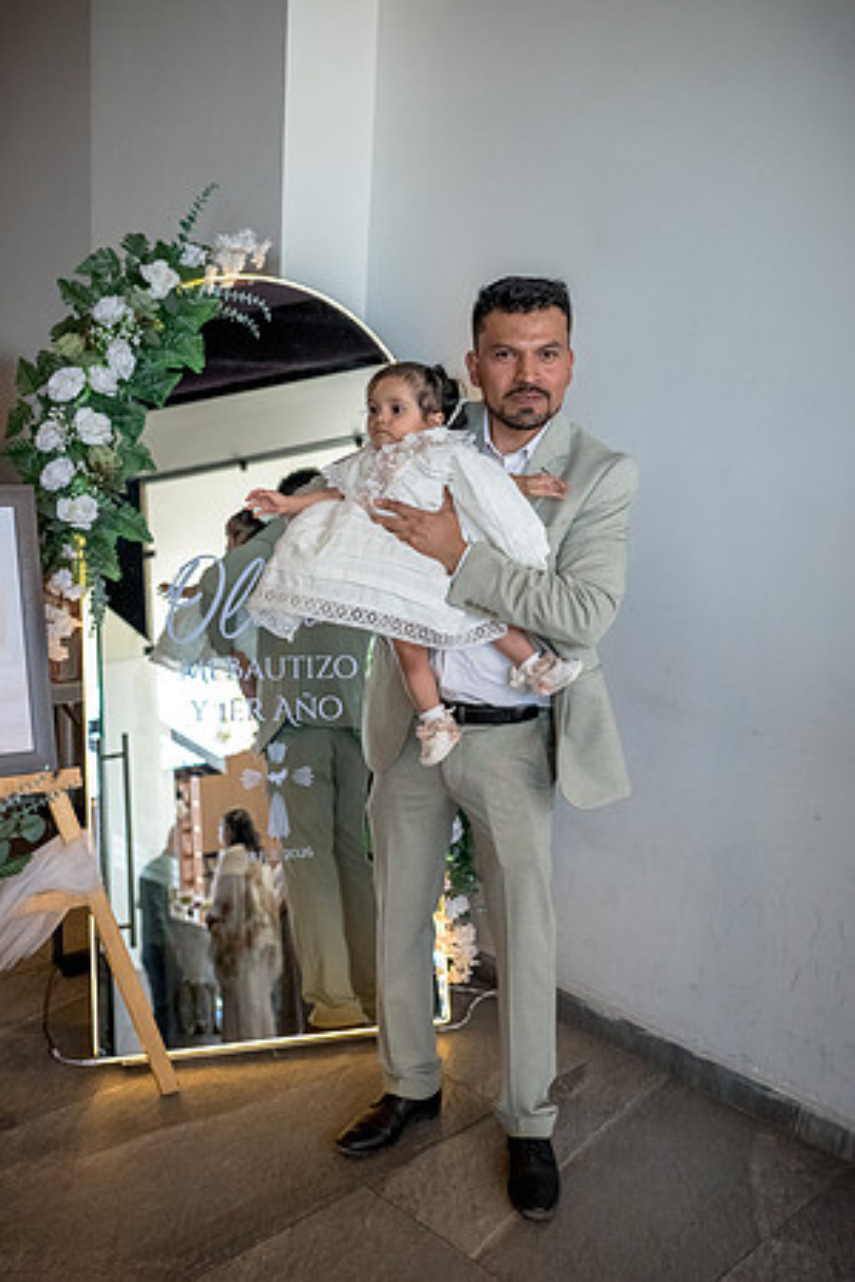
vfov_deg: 54.4
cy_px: 641
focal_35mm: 35
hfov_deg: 37.9
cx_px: 428
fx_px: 1247
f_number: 3.2
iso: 2000
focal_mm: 35
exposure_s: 1/800
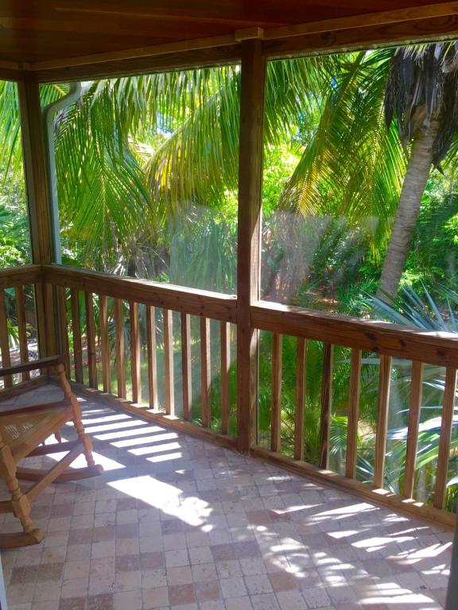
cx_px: 229
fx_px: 512
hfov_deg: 48.2
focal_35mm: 29
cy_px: 305
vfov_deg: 61.7
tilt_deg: -13.8
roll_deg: +0.1
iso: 40
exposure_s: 1/120
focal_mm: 4.15
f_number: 2.2
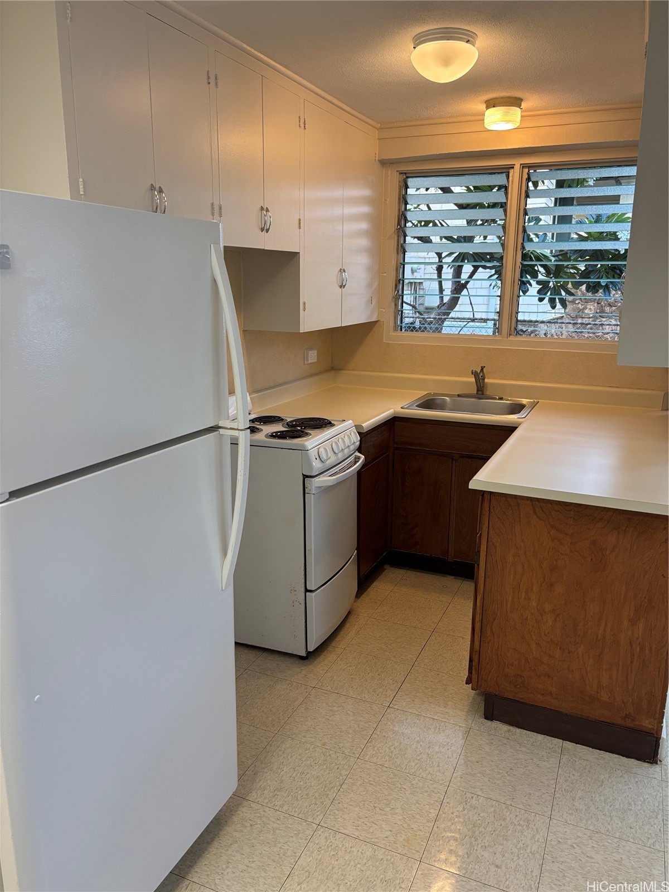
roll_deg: -2.1
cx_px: 334
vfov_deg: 67.3
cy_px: 446
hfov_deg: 53.1
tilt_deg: -13.8
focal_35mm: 26
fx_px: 670
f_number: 1.6
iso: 125
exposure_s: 1/120
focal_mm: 5.96
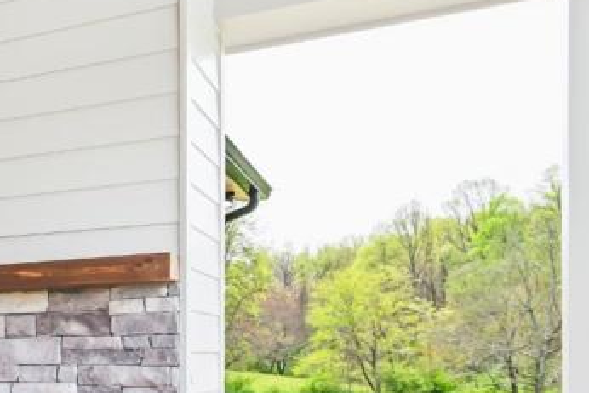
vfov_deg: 24.2
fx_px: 851
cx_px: -313
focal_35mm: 52
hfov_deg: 26.5
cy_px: 437
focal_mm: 10
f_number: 7.1
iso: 100
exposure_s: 1/25
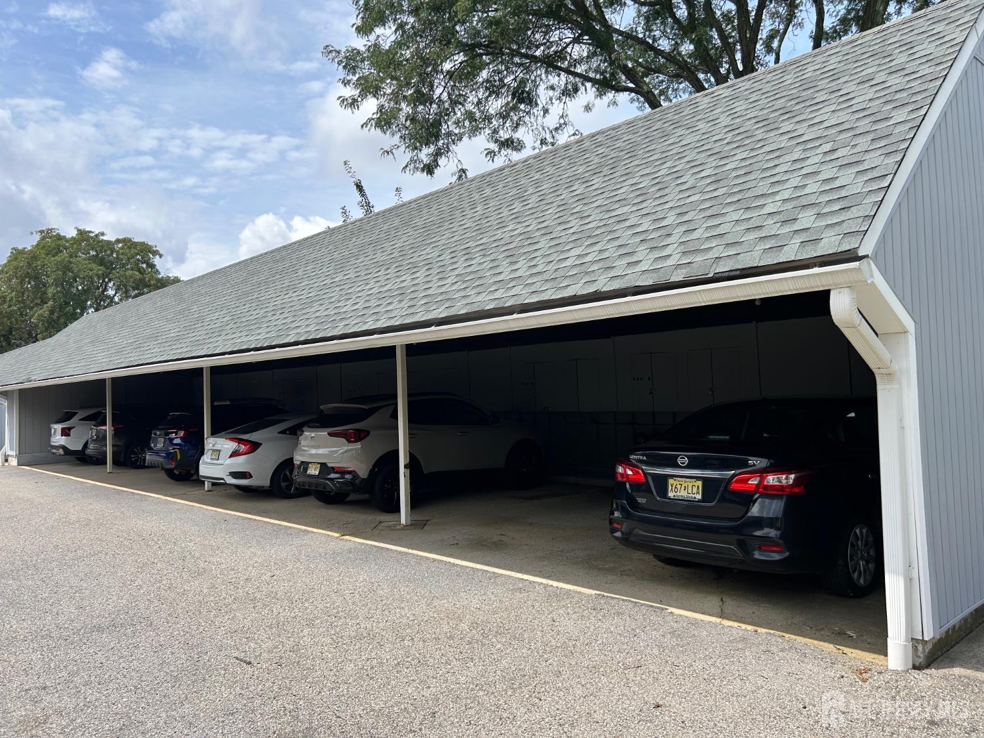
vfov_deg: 53.1
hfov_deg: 67.3
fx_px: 739
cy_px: 369
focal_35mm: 26
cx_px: 492
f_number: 1.5
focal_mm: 5.7
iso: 50
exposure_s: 1/3571
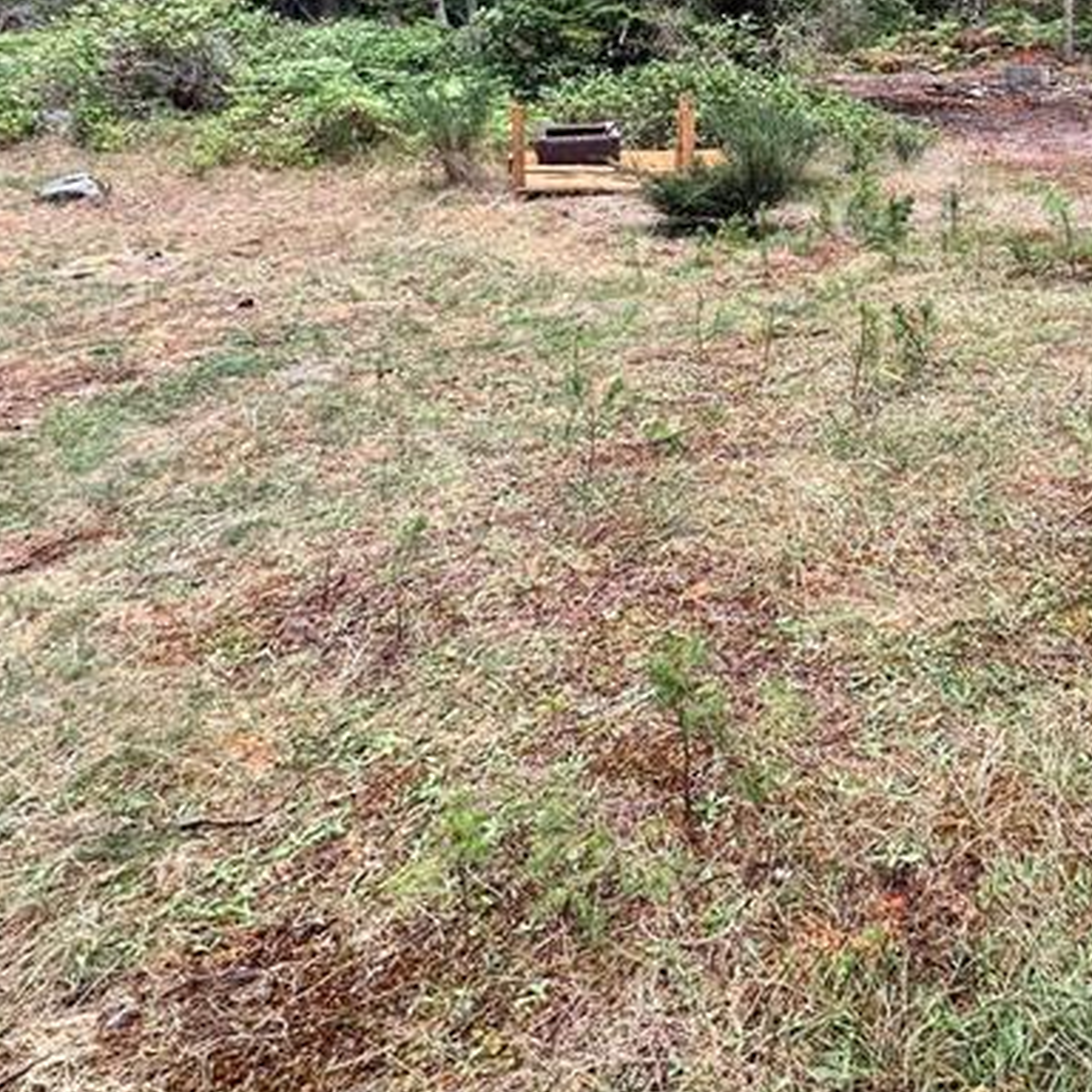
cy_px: 74
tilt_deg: -4.8
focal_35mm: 33
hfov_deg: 44.1
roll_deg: +0.8
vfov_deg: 44.4
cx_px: 1032
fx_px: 1178
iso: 40
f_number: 2.2
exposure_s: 1/127
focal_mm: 2.22
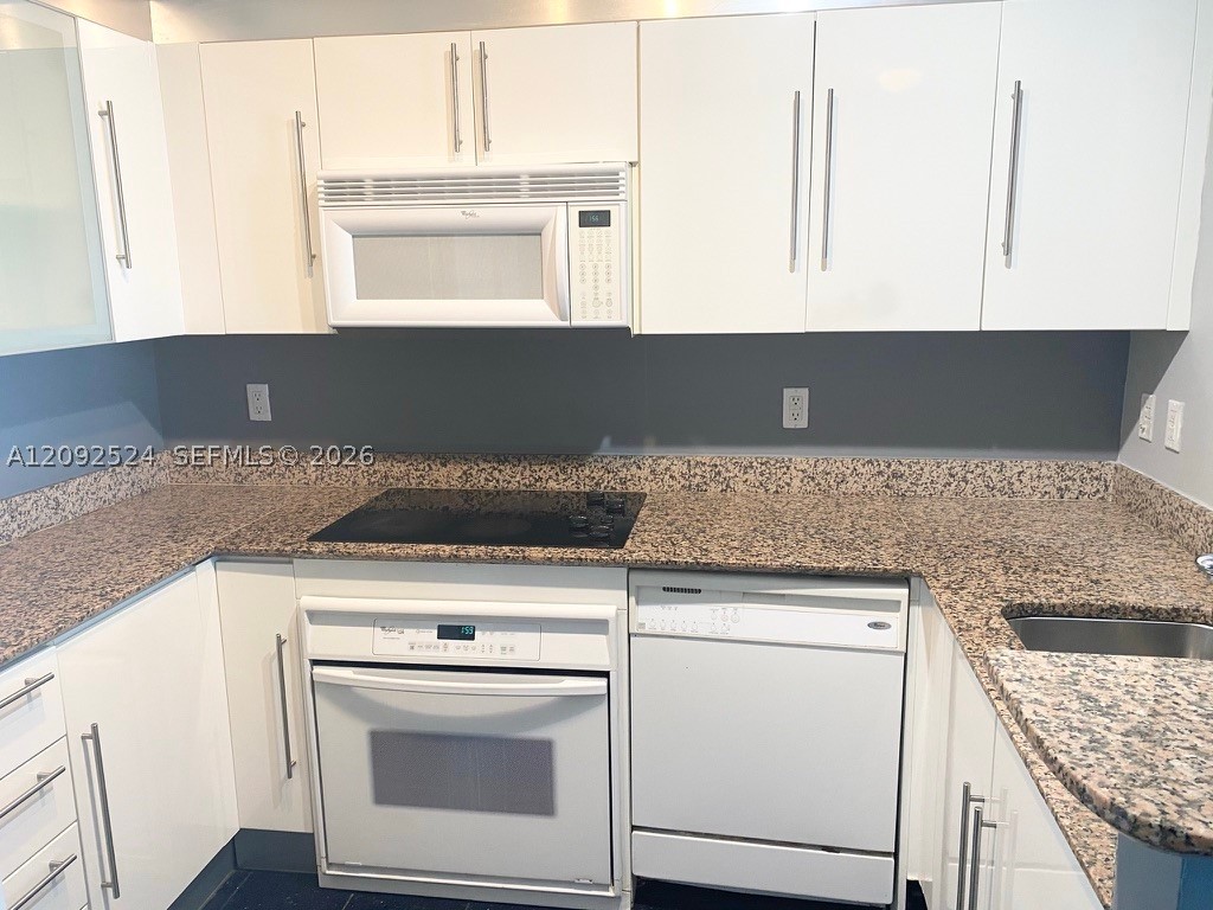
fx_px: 911
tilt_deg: -12.0
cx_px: 606
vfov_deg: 53.1
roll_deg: +1.6
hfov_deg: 67.3
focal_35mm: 26
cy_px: 455
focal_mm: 4.25
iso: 100
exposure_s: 1/60
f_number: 1.8
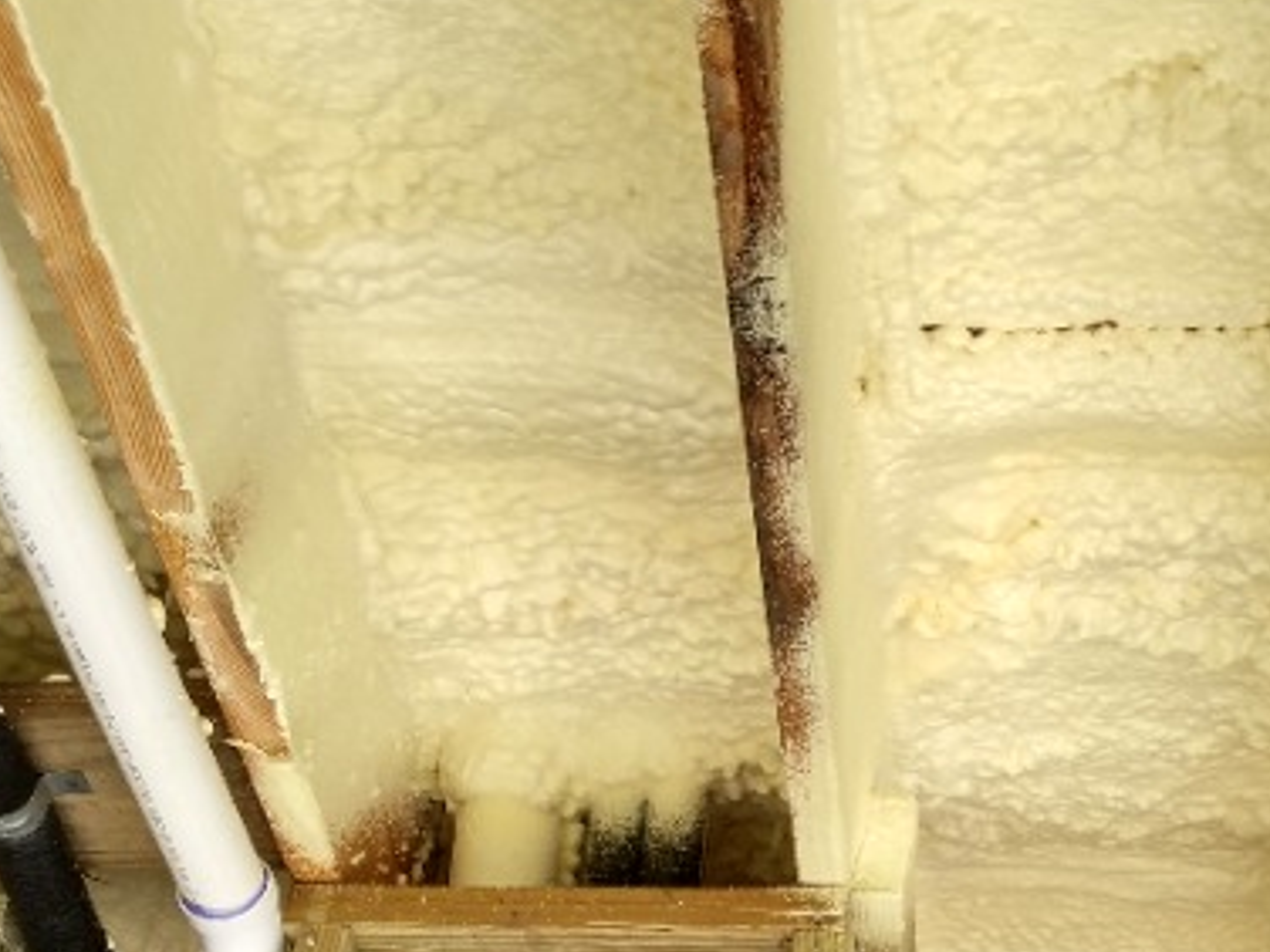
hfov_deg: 37.1
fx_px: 1798
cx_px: 1067
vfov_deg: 27.5
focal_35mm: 49
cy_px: 1006
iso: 100
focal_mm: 3.54
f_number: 2
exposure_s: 1/379
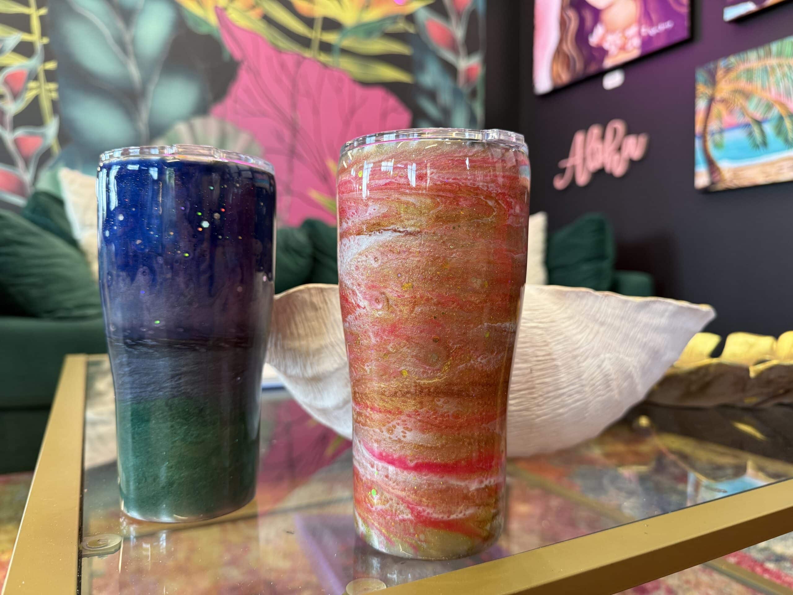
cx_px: 396
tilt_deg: -1.4
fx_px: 550
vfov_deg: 56.8
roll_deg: +0.2
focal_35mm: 24
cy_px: 298
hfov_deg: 71.6
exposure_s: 1/118
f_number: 1.78
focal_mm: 6.76
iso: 200
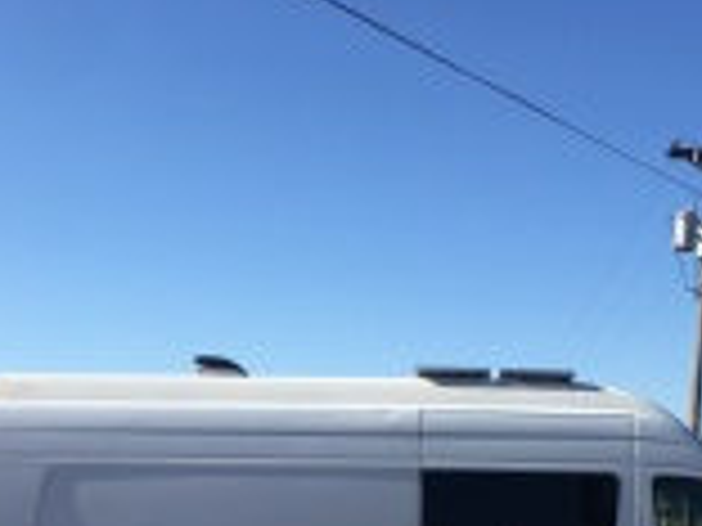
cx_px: 486
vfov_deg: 20.5
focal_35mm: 68
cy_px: 598
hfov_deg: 28.3
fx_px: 1379
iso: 25
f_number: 2.2
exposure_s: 1/1399
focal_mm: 4.15
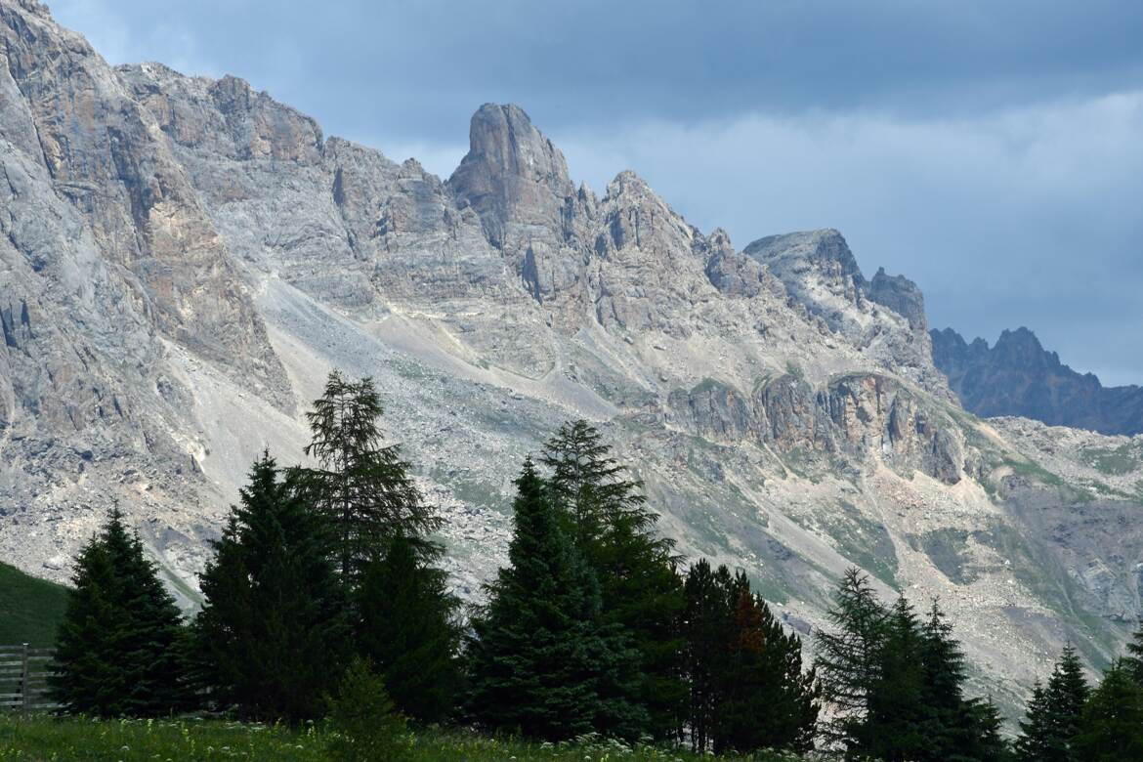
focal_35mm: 174
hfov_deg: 11.8
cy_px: 381
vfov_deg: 7.9
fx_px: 5524
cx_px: 572
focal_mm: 116
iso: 100
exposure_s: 1/125
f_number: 16
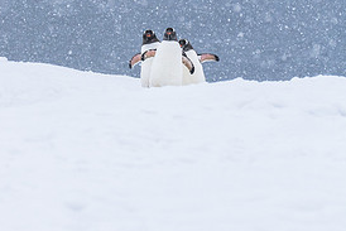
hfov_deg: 4.8
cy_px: 49
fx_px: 4077
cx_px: -16
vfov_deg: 3.2
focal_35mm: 424
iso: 1600
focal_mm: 200
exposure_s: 1/1000
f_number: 9
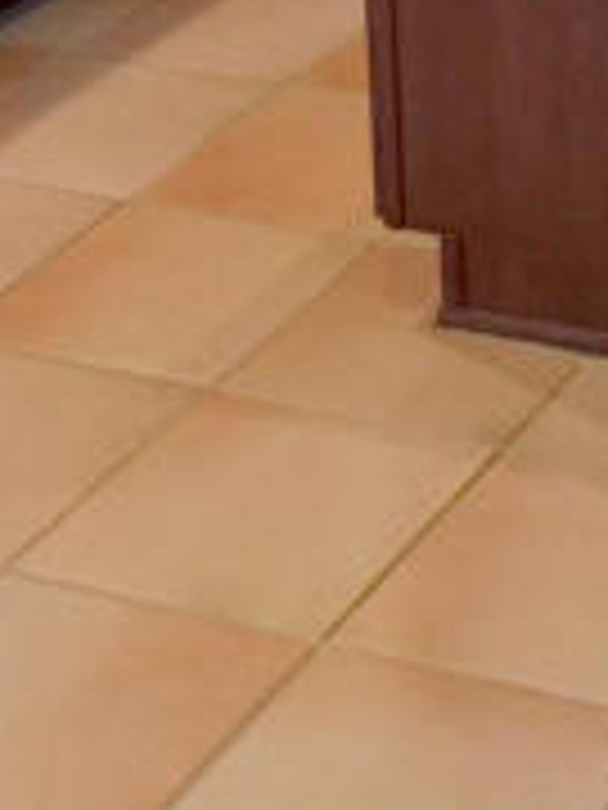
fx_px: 2904
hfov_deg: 11.6
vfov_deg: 14.0
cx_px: 779
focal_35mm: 124
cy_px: -675
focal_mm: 4.15
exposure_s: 1/15
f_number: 2.2
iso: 80
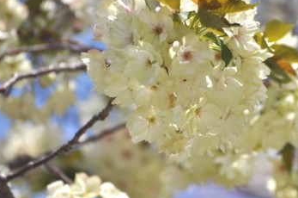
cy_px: 96
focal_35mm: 314
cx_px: 202
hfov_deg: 6.6
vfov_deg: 4.4
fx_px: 2592
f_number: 5.6
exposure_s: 1/2000
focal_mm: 145
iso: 320
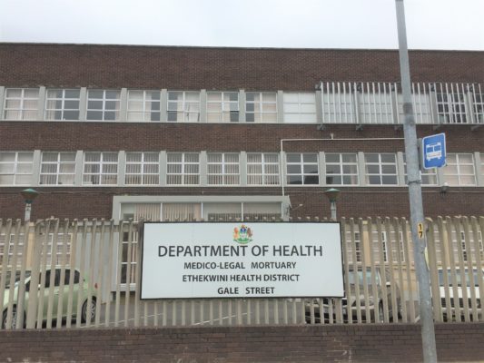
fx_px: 406
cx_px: 242
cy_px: 182
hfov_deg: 61.6
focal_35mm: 29
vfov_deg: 48.2
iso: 32
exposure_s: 1/1721
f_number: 2.2
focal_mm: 4.15
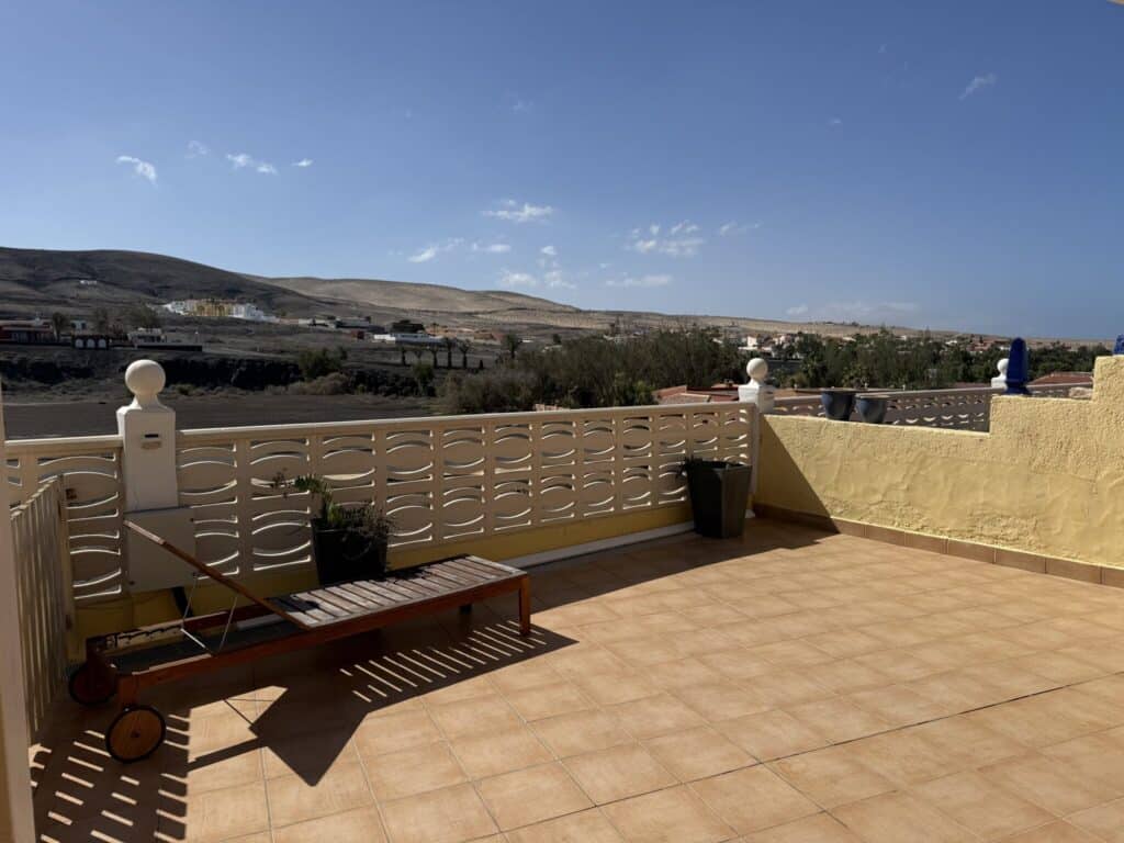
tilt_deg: -4.5
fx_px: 779
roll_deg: -0.3
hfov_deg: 71.6
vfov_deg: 56.8
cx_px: 562
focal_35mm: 24
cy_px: 422
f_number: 1.78
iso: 80
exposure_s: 1/9091
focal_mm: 6.76
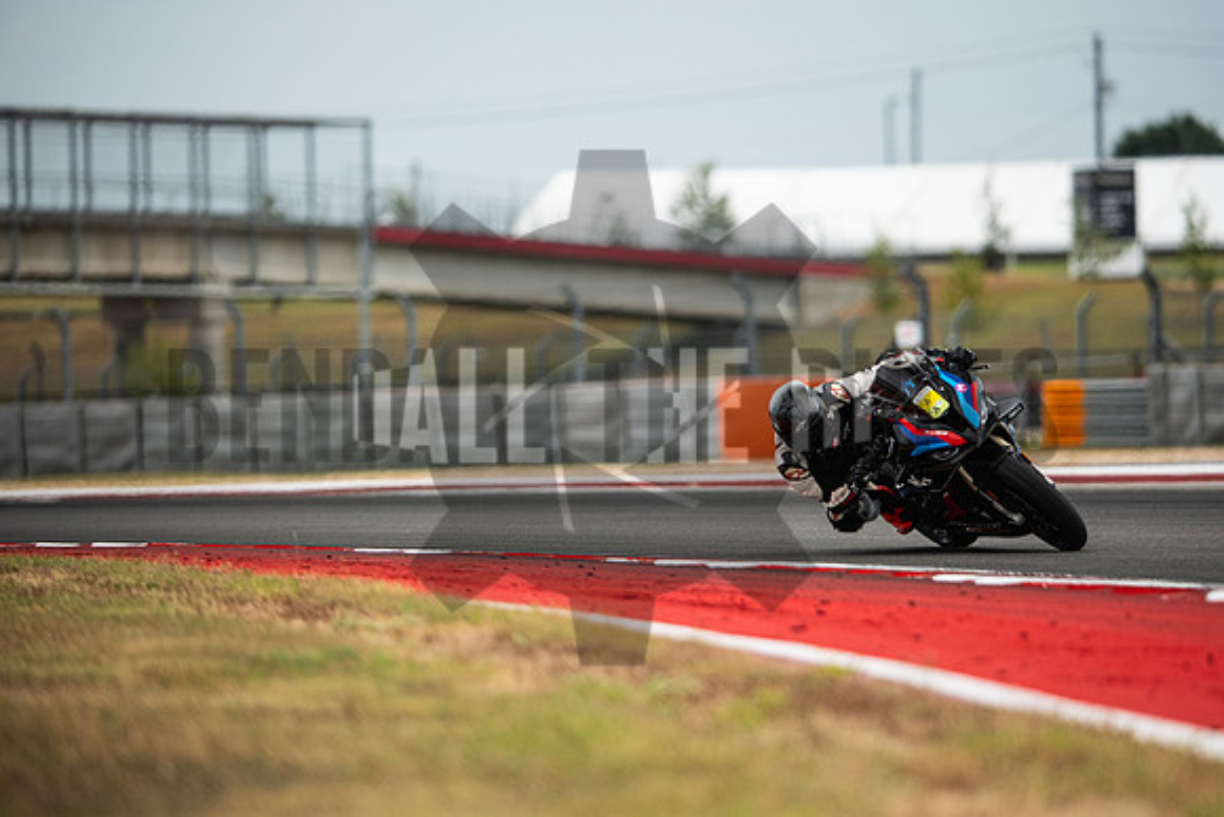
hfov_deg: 6.9
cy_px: 408
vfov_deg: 4.6
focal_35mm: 300
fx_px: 10202
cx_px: 612
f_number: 2
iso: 320
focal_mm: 200
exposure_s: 1/4000
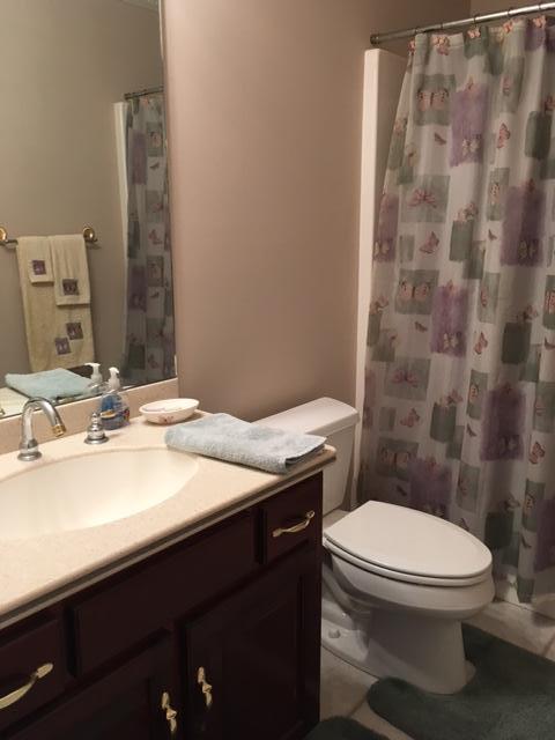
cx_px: 278
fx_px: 620
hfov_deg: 48.2
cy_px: 370
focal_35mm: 29
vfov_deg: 61.7
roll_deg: +0.5
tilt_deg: -11.9
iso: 64
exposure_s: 1/30
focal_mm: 4.15
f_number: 2.2
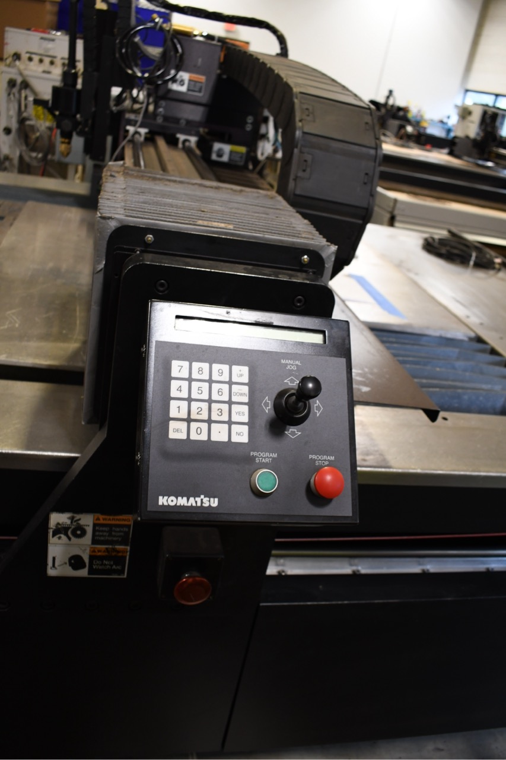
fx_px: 633
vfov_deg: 61.9
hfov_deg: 43.6
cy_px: 380
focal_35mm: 30
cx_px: 253
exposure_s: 1/80
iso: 1000
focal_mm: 20
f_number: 4.5
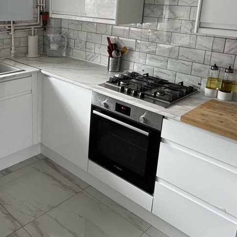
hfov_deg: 44.2
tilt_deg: -14.0
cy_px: 72
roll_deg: -1.1
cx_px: 78
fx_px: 287
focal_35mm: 37
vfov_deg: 44.0
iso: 200
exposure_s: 1/99
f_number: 2.2
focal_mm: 2.22
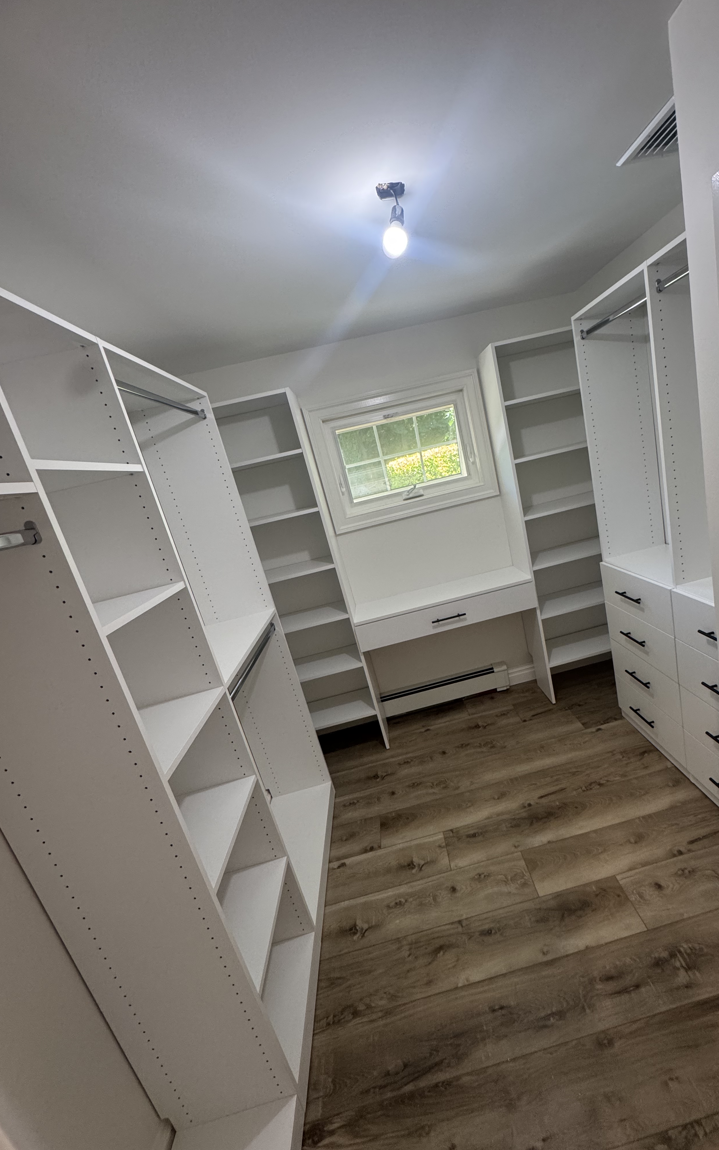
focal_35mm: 15
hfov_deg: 74.1
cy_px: 577
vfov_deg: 101.5
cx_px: 425
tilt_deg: -14.2
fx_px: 470
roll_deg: +13.3
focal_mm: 2.22
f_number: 2.2
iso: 200
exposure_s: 1/60
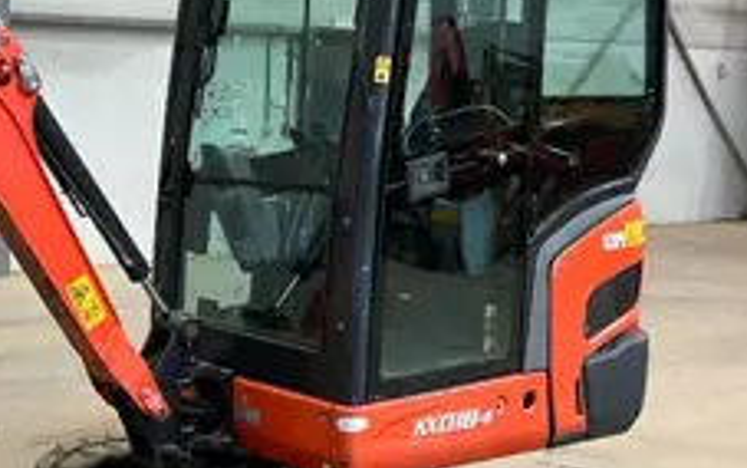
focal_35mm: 65
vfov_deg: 19.9
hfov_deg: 30.3
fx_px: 1324
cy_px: 330
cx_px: 89
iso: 160
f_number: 1.8
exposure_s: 1/60
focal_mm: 3
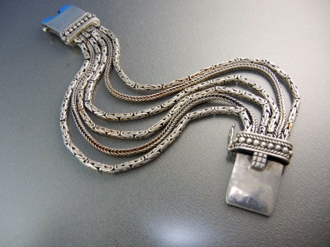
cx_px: 165
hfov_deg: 54.0
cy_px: 124
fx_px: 324
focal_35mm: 34
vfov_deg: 41.8
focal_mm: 6.2
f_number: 3.6
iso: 186
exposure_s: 1/30.2
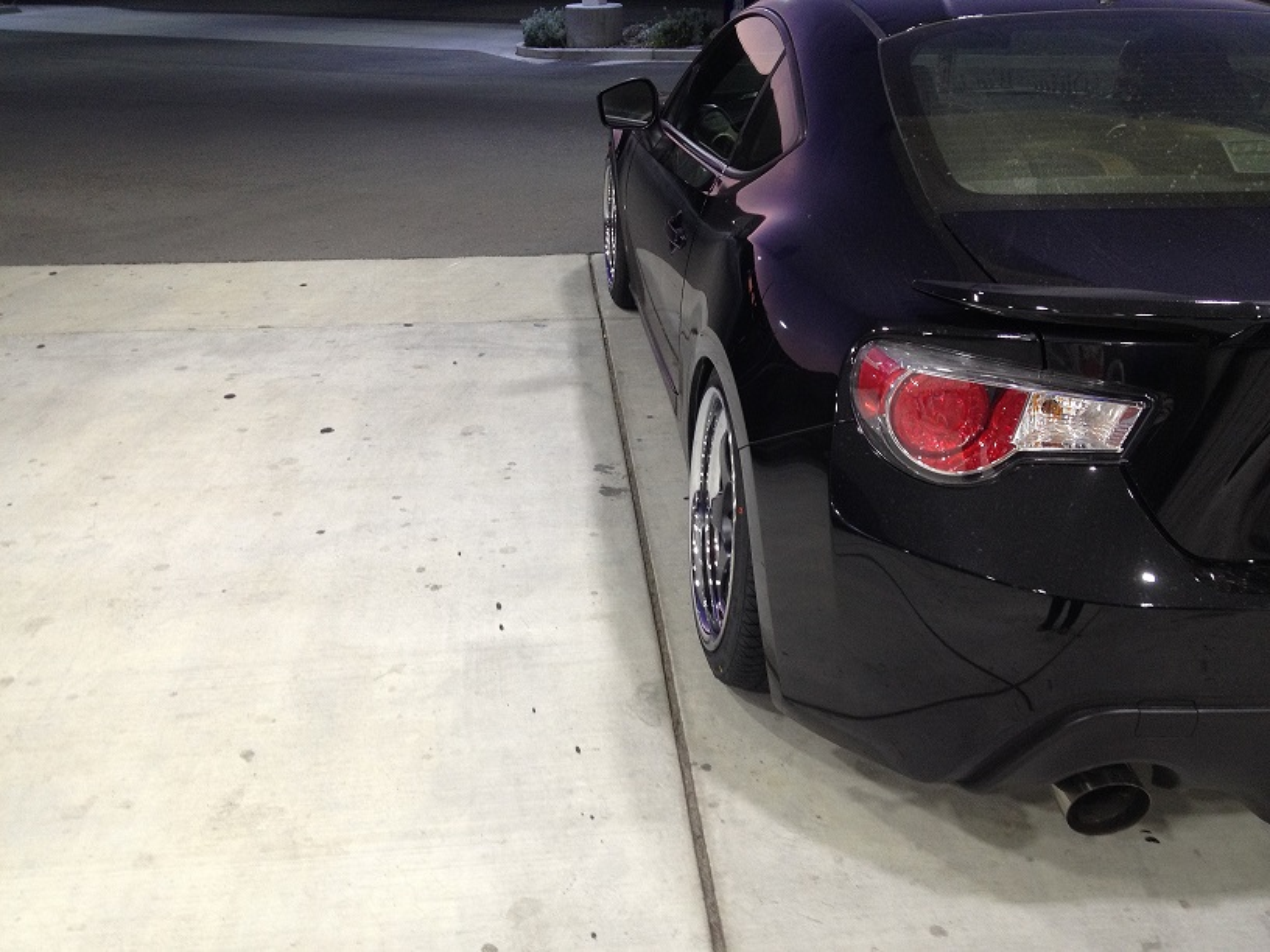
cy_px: 476
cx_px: 635
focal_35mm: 35
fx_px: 1284
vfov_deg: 40.7
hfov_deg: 52.6
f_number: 2.4
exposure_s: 1/20
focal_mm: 4.28
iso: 100
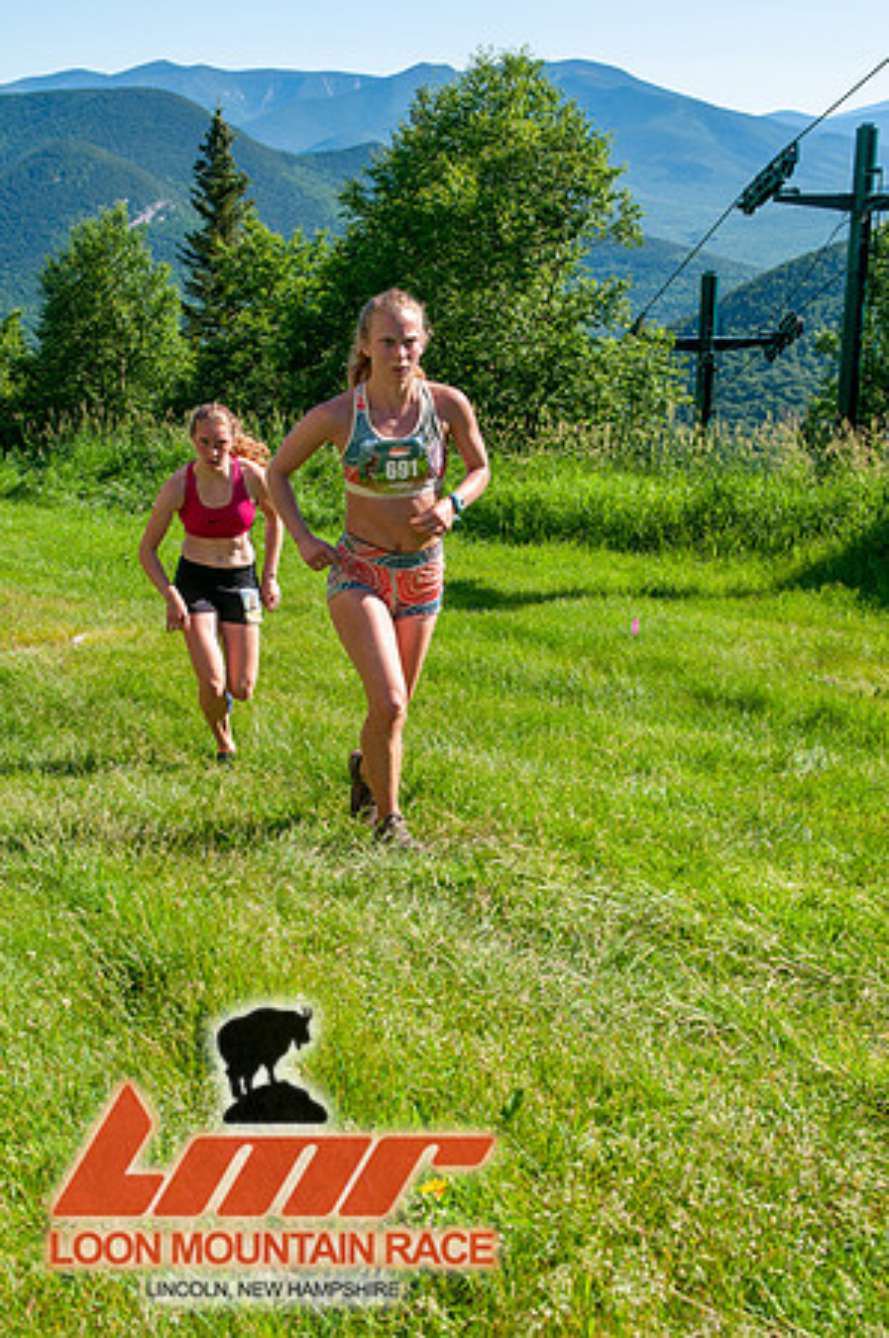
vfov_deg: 38.9
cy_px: 669
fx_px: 1893
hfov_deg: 26.4
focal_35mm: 51
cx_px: 444
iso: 200
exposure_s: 1/400
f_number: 8
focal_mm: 34
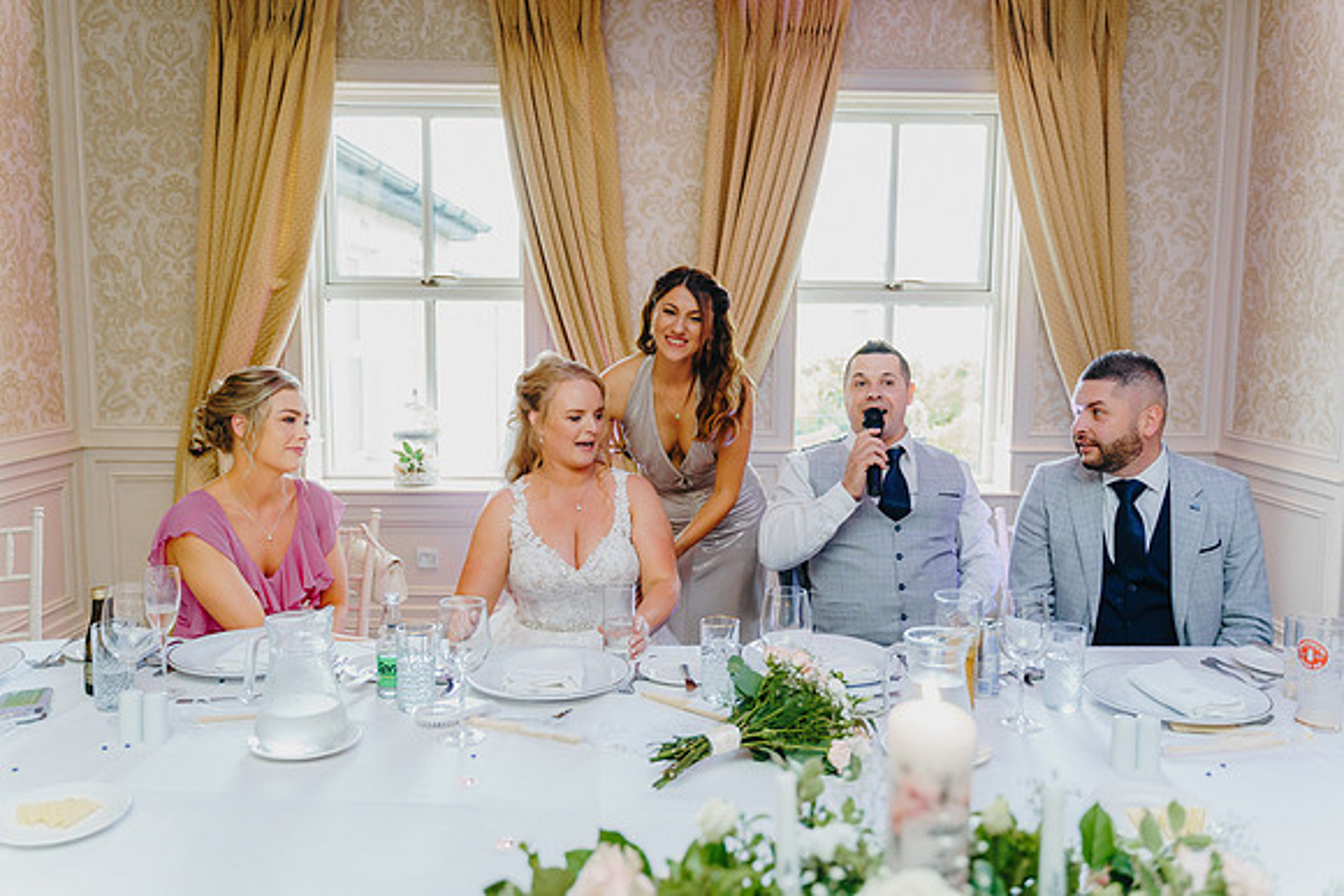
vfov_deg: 46.4
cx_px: 672
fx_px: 1046
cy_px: 448
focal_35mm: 28
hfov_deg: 65.5
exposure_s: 1/200
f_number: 2.8
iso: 2000
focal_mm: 28
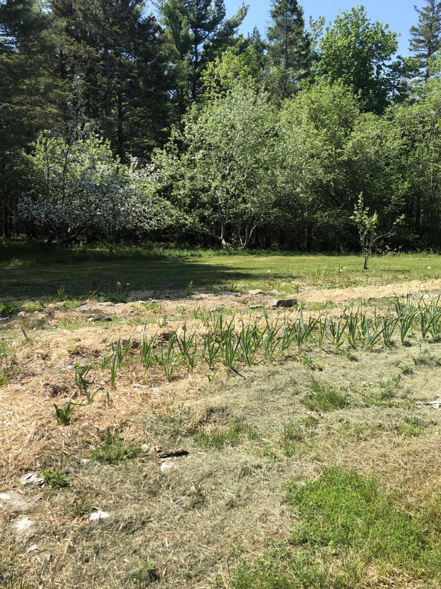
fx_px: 510
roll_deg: +1.1
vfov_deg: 59.9
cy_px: 308
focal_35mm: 30
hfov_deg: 46.8
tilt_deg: -10.2
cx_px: 229
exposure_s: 1/1312
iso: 20
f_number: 1.8
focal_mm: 3.99
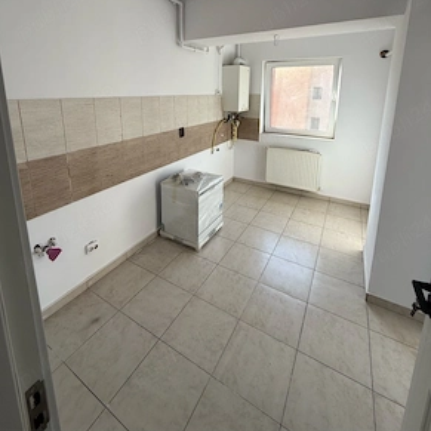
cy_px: 138
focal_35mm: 17
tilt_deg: -10.2
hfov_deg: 84.0
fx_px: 239
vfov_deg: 80.7
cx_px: 210
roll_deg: -0.7
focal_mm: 2.22
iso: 50
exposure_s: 1/190
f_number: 2.2
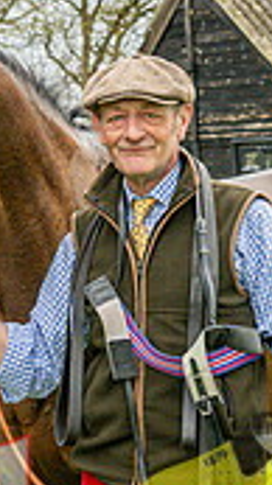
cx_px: -122
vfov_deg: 10.1
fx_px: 2738
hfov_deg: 5.6
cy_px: 350
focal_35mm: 213
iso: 400
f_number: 5
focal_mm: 35
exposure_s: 1/800
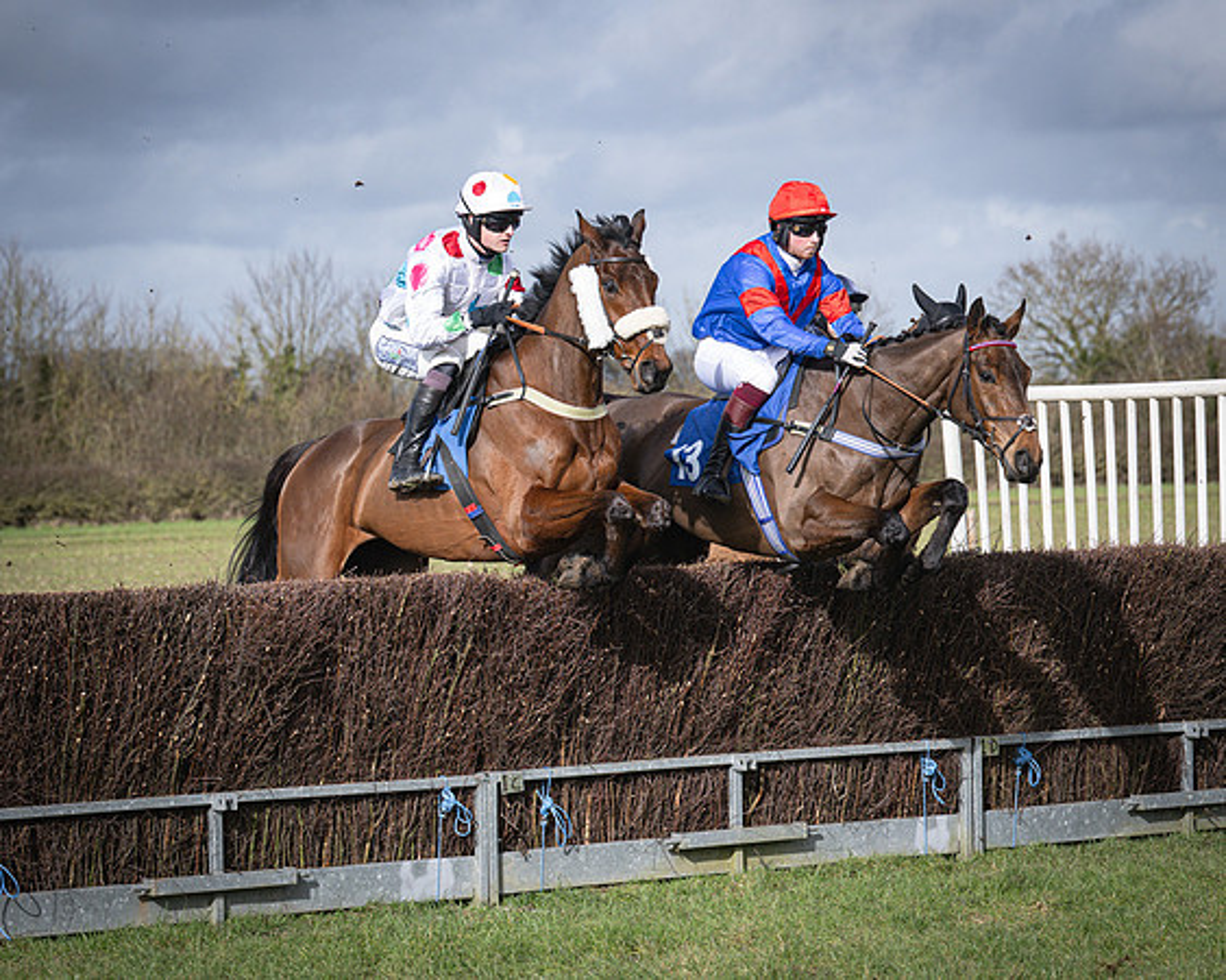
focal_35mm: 140
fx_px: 5076
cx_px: 553
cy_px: 510
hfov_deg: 13.8
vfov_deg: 11.0
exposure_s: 1/4000
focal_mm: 85
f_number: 4
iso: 400
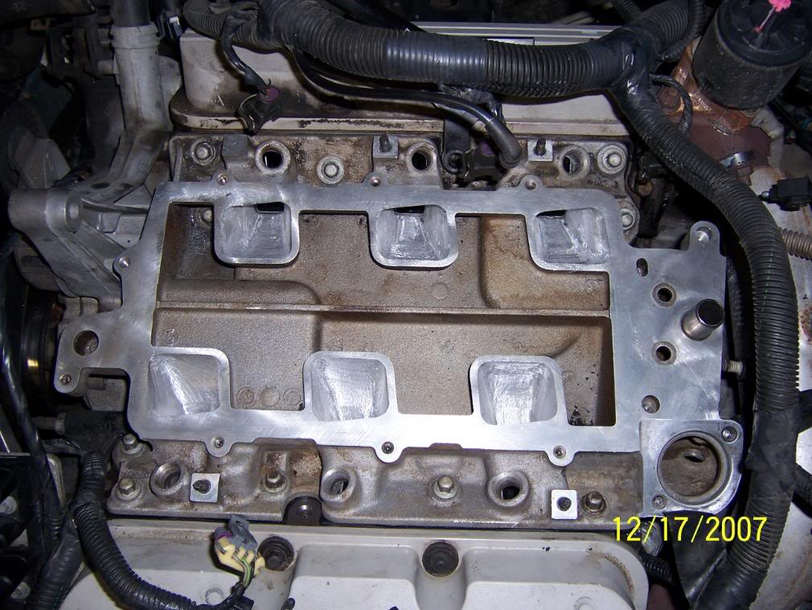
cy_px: 305
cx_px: 406
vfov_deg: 43.0
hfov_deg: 55.3
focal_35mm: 33
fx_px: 774
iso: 80
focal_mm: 5.5
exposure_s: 1/60
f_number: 2.8
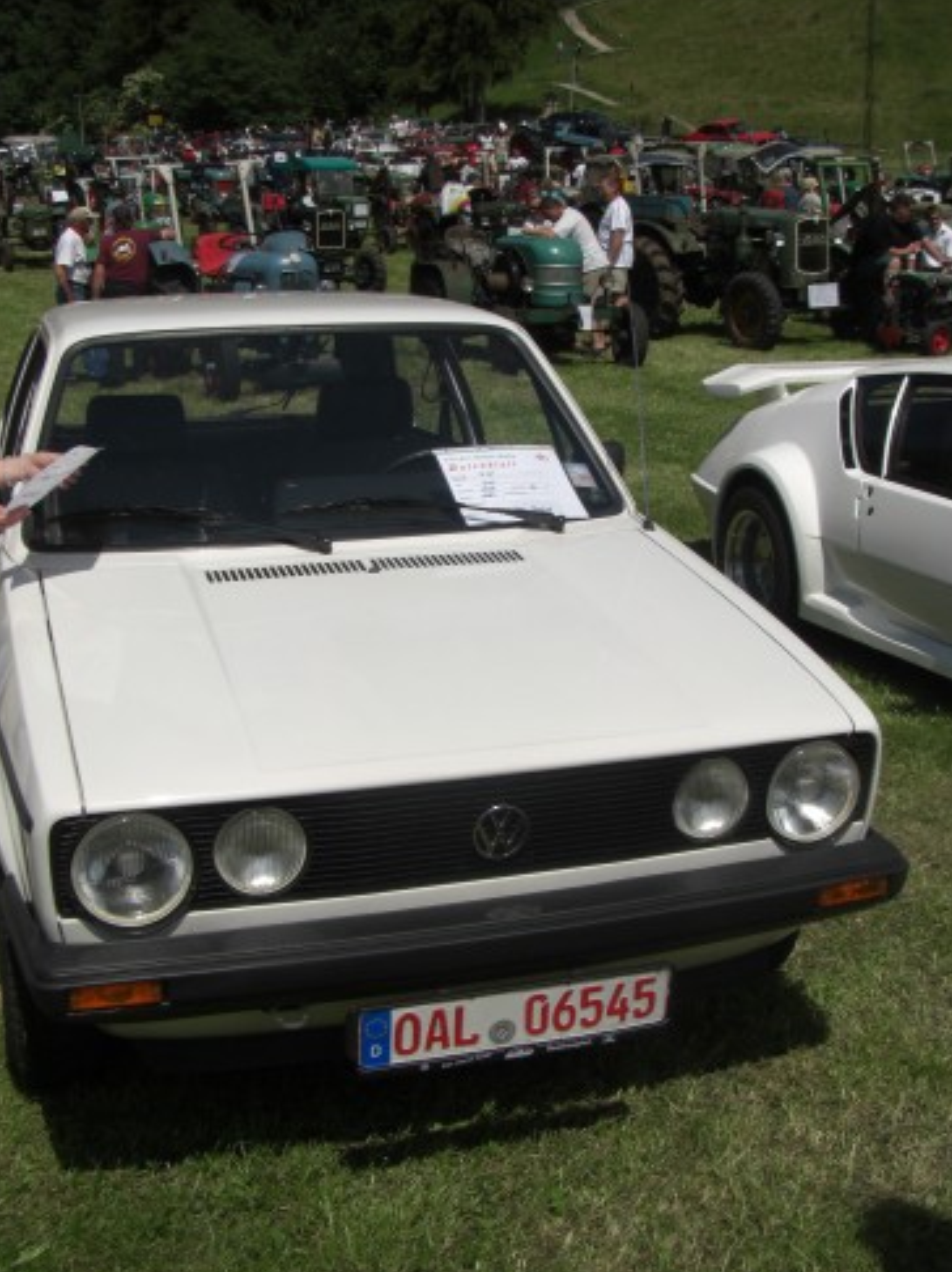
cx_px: 466
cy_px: 607
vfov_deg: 43.9
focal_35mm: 43
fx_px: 1578
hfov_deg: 33.6
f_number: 9.2
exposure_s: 1/250
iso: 64
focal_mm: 6.3
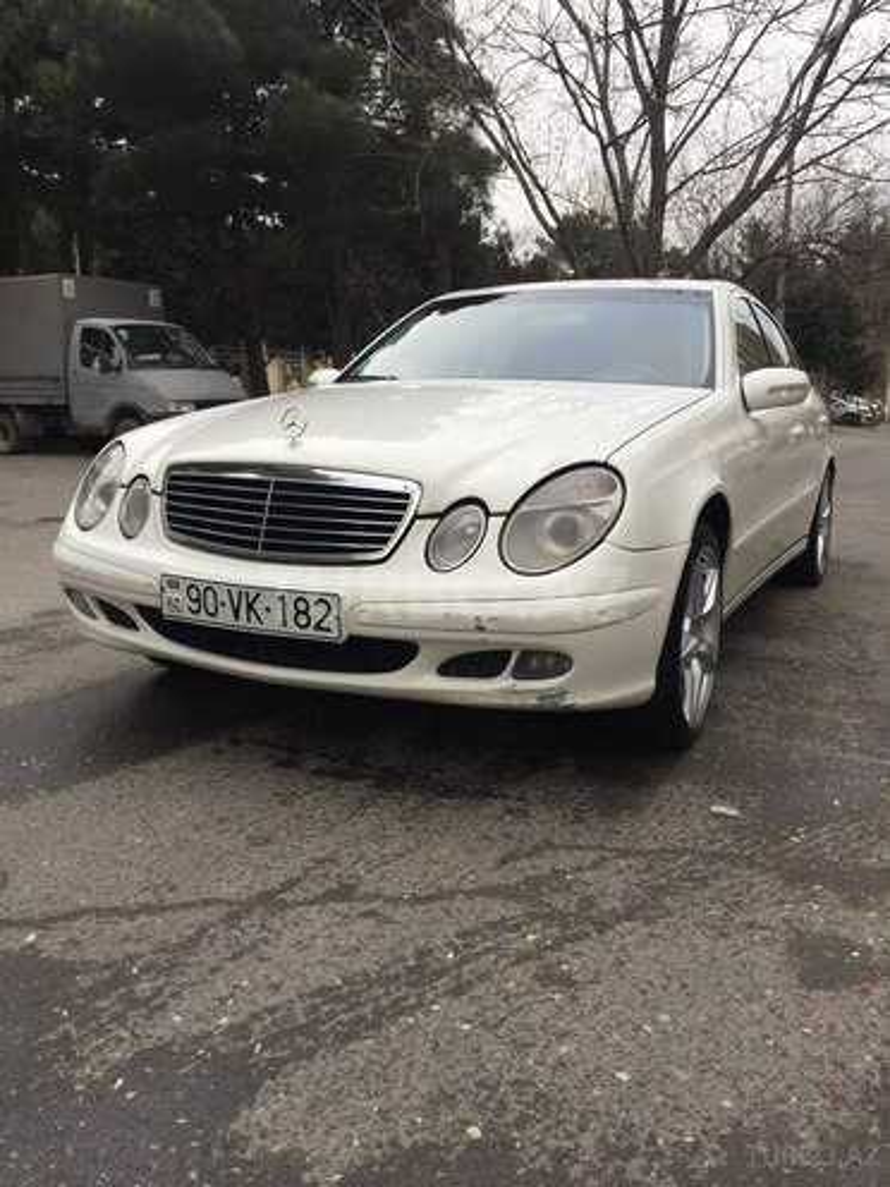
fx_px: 994
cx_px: 445
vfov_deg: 61.7
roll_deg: -0.8
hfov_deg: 48.2
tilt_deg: -10.6
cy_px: 594
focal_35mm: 29
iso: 32
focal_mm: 4.15
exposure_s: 1/565
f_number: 2.2
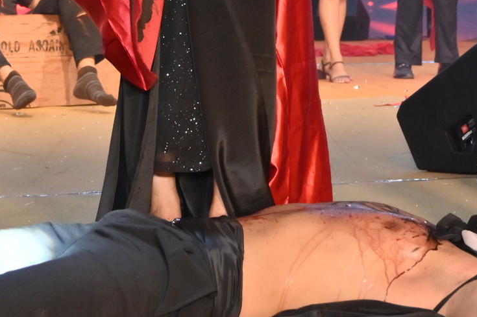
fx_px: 1907
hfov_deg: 14.3
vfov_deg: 9.2
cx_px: 263
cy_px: -177
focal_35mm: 144
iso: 1000
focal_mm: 35
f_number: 5.6
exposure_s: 1/125
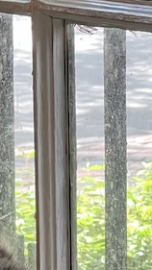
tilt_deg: -9.5
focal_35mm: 306
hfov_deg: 3.9
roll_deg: +1.8
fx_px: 2193
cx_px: -102
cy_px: 262
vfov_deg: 7.0
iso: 200
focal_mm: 9
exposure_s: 1/62
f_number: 2.8
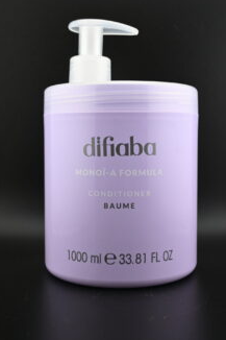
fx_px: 450
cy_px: 130
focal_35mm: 48
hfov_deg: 28.2
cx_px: 120
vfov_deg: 41.1
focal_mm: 23
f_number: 4.2
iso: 400
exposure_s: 1/125
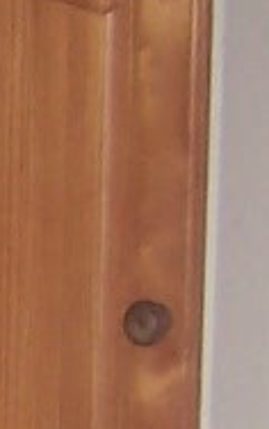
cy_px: 1107
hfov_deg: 3.5
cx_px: -969
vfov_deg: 5.7
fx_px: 4140
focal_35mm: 354
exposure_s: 1/60
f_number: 2.8
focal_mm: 6.3
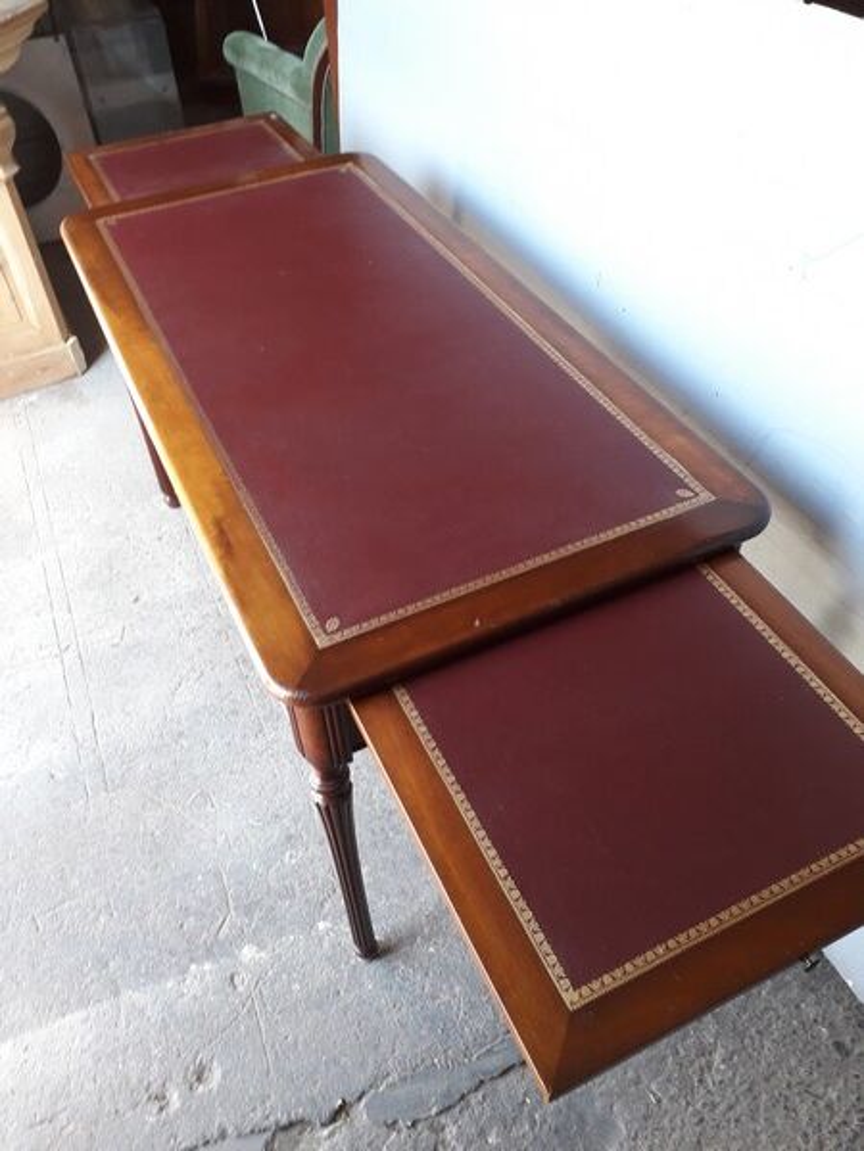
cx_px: 432
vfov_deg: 65.3
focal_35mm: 27
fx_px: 899
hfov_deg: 51.4
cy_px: 576
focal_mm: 3.6
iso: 100
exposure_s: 1/50
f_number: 1.9
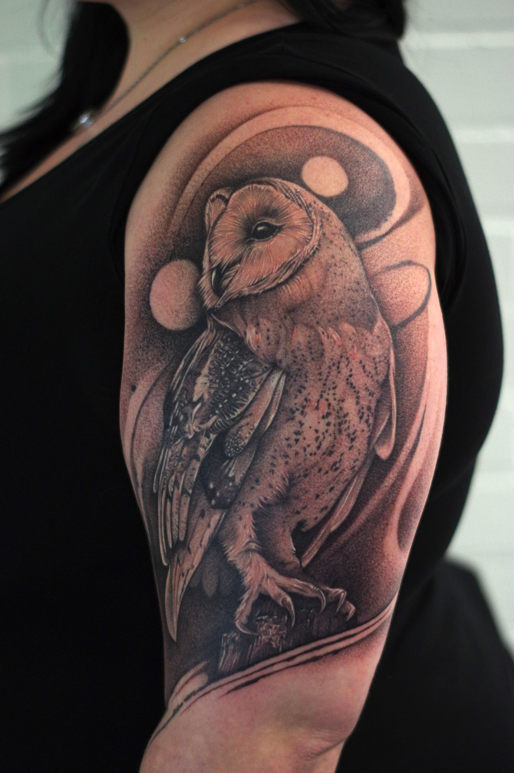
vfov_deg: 27.0
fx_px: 1609
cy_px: 386
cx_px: 257
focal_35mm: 75
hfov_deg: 18.1
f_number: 2.2
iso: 800
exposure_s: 1/500
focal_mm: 50
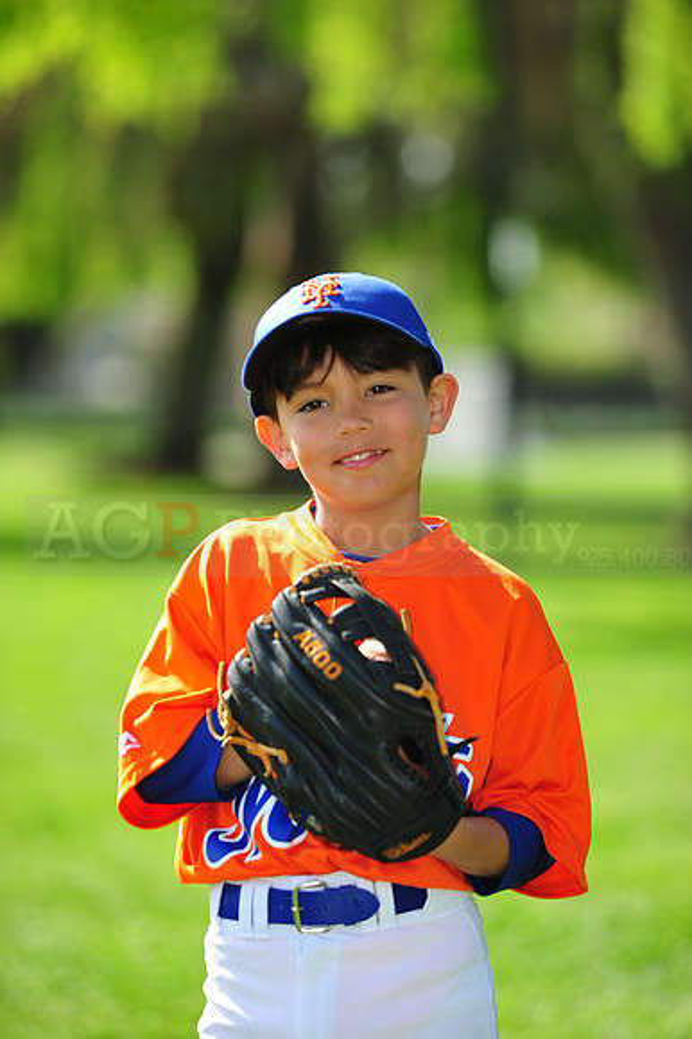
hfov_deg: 6.9
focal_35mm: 200
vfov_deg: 10.3
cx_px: 346
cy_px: 520
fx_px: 5773
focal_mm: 200
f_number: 4.5
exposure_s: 1/640
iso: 200
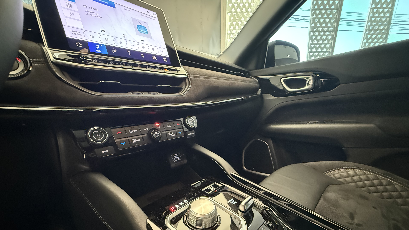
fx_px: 174
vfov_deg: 65.3
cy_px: 154
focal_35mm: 16
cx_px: 205
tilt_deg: -17.1
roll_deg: +1.1
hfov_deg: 99.4
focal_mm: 2.22
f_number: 2.2
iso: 1250
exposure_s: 1/30
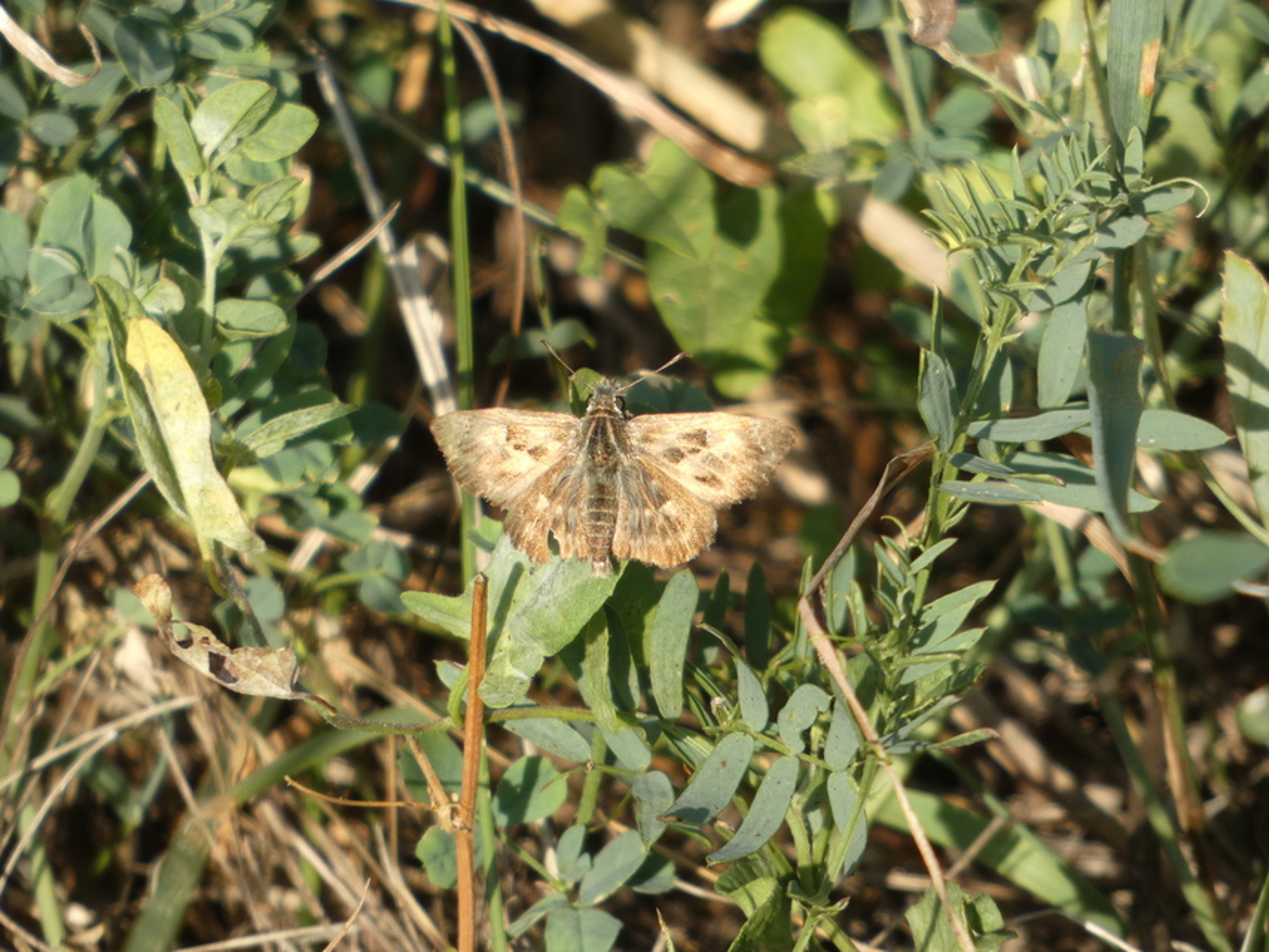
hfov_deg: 1.7
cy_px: 476
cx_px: 634
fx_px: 43997
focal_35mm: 1200
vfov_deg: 1.2
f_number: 5.9
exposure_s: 1/320
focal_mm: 215
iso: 100
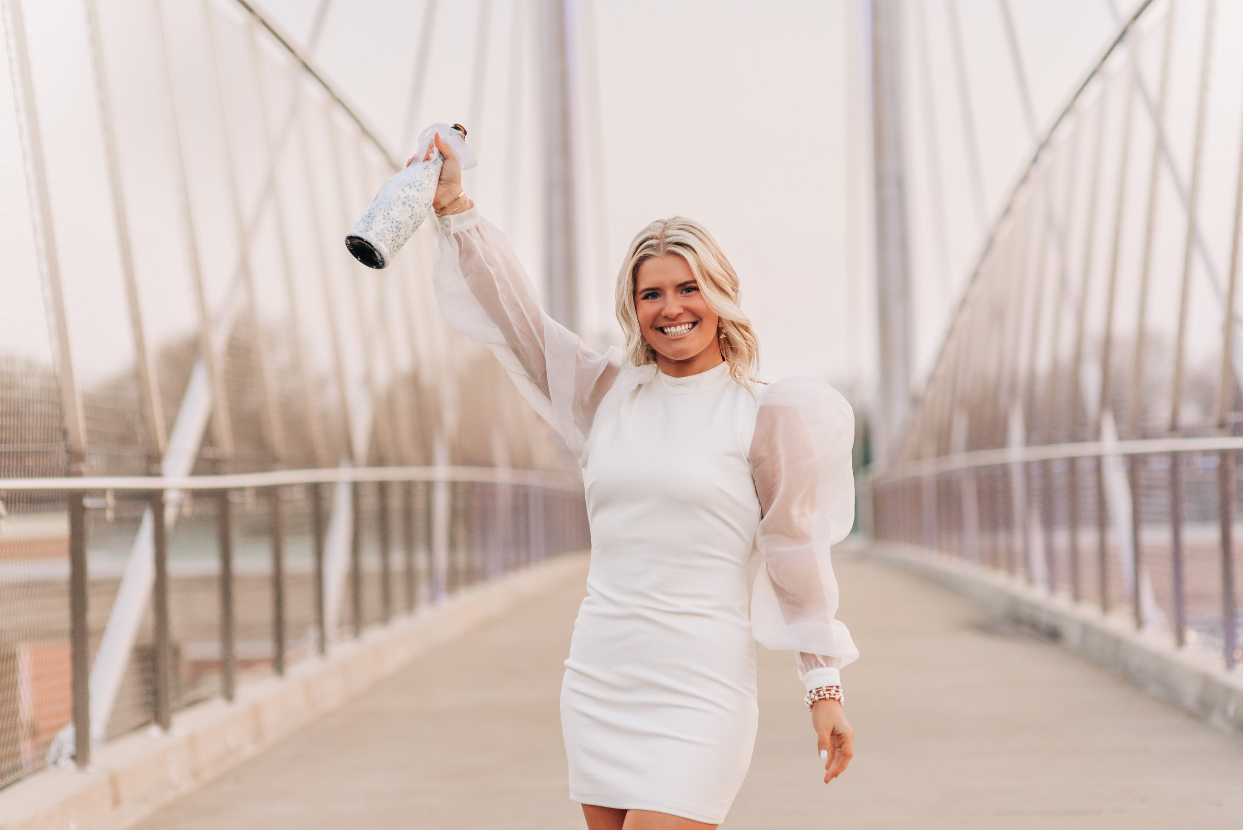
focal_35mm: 85
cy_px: 415
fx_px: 2936
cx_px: 622
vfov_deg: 16.1
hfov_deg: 23.9
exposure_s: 1/800
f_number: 2.2
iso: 640
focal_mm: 85
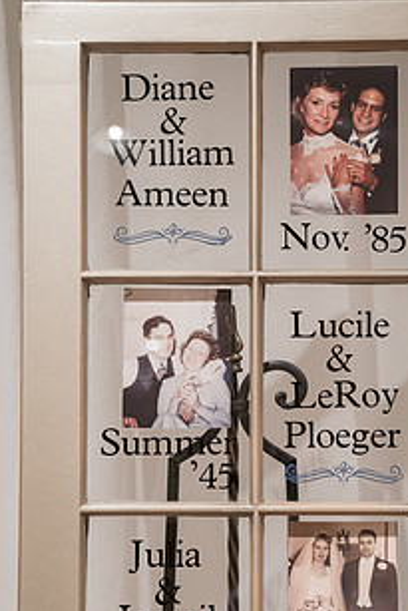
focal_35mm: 85
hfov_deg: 16.1
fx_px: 1443
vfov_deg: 23.8
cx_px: 259
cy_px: 400
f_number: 2.8
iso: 2000
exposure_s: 1/50
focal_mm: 58
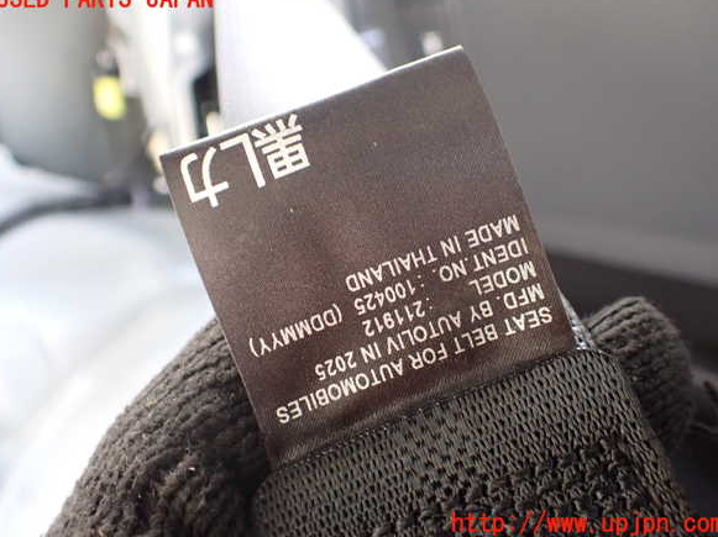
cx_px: 360
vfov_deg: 45.4
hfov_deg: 58.4
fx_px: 643
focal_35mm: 31
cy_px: 262
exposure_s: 1/50
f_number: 2.3
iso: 800
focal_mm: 5.4
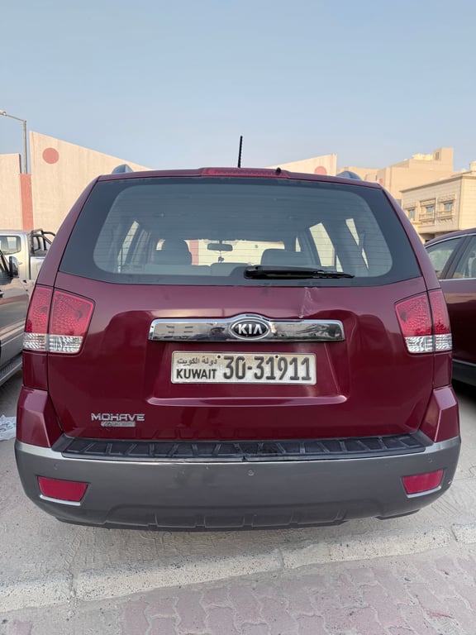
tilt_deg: -7.3
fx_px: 440
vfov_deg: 71.6
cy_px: 318
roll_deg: -1.2
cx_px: 238
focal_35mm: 24
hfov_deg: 56.8
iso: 80
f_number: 1.78
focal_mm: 6.76
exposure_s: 1/1653
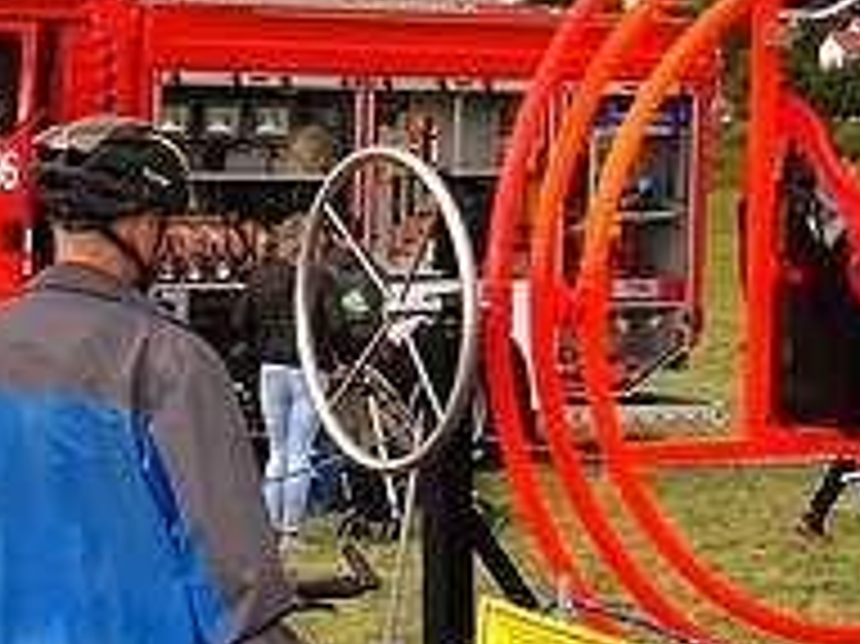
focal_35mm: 113
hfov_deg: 16.5
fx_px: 2806
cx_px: -234
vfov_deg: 13.1
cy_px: 272
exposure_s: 1/250
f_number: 3.2
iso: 100
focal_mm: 4
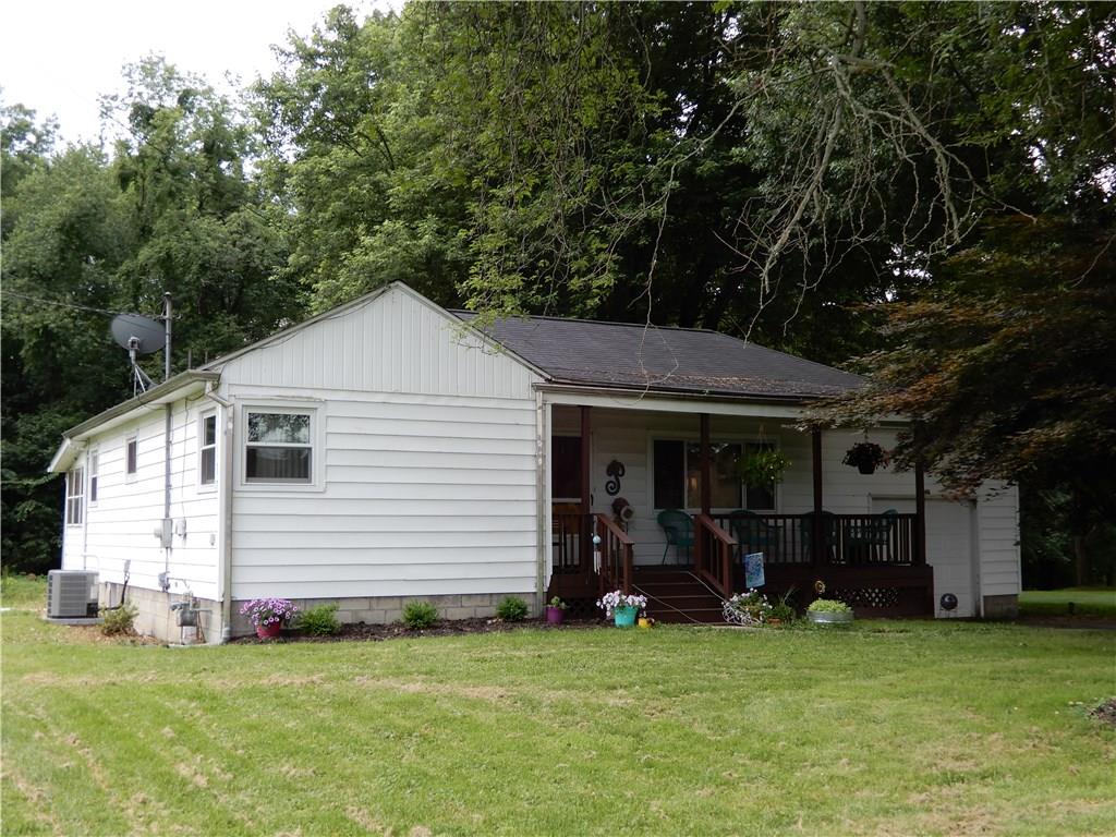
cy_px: 418
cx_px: 558
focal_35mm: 42
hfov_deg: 44.8
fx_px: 1354
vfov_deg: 34.3
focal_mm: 7.5
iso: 80
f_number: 4
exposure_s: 1/50
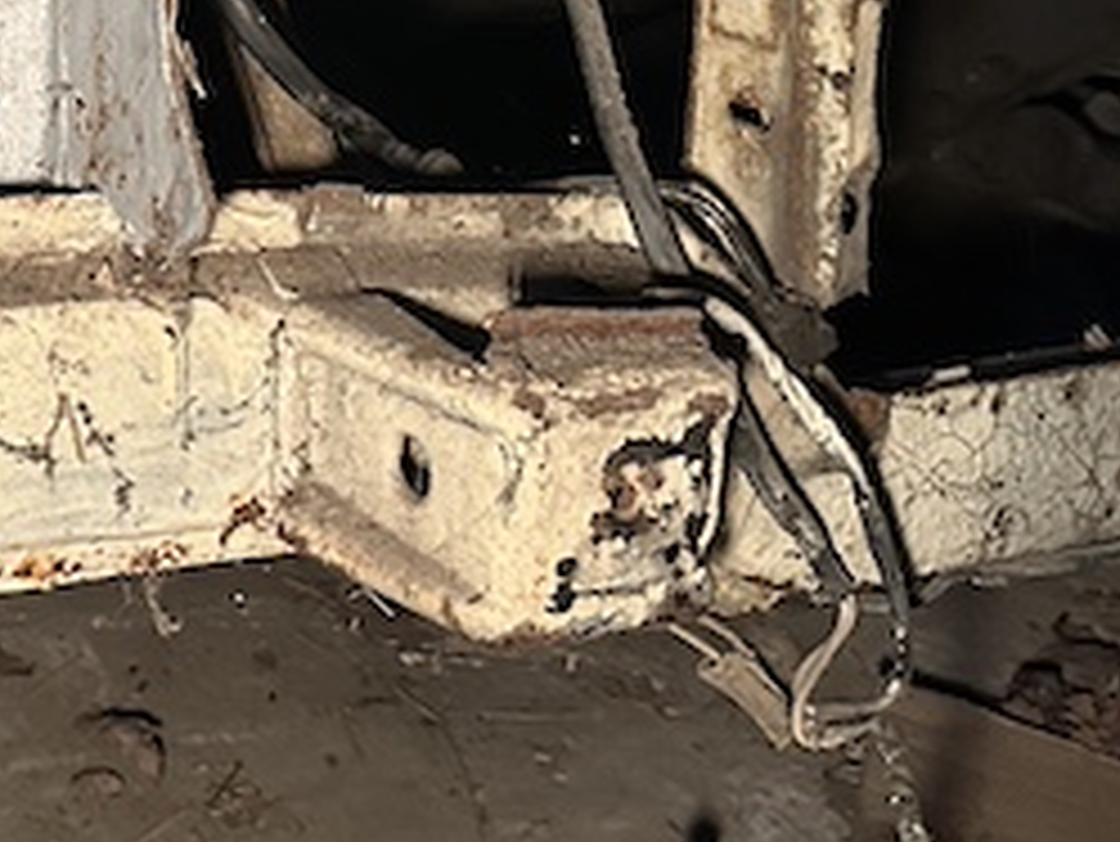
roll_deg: -3.7
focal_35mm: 77
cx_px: 175
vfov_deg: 17.8
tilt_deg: -9.0
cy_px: -288
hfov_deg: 24.8
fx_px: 2493
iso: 1000
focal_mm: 6.86
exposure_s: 1/40
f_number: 1.78
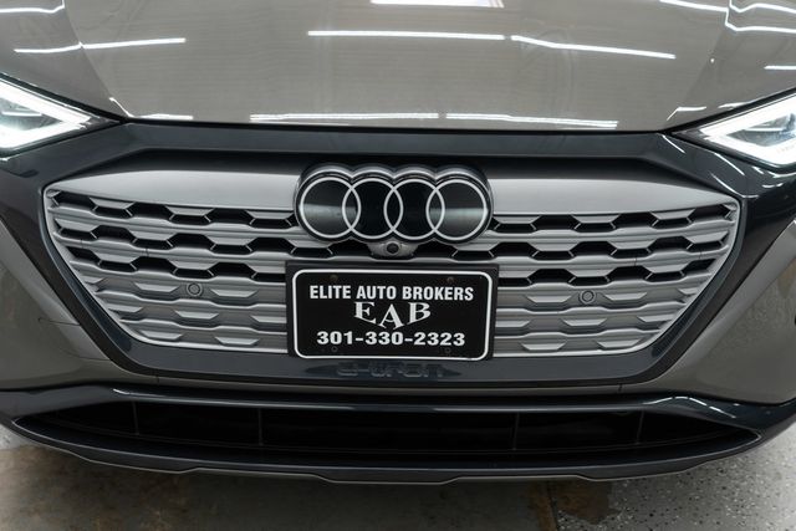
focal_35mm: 42
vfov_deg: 31.9
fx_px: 929
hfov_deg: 46.4
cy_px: 266
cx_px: 398
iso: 200
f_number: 3.2
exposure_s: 1/40
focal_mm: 28
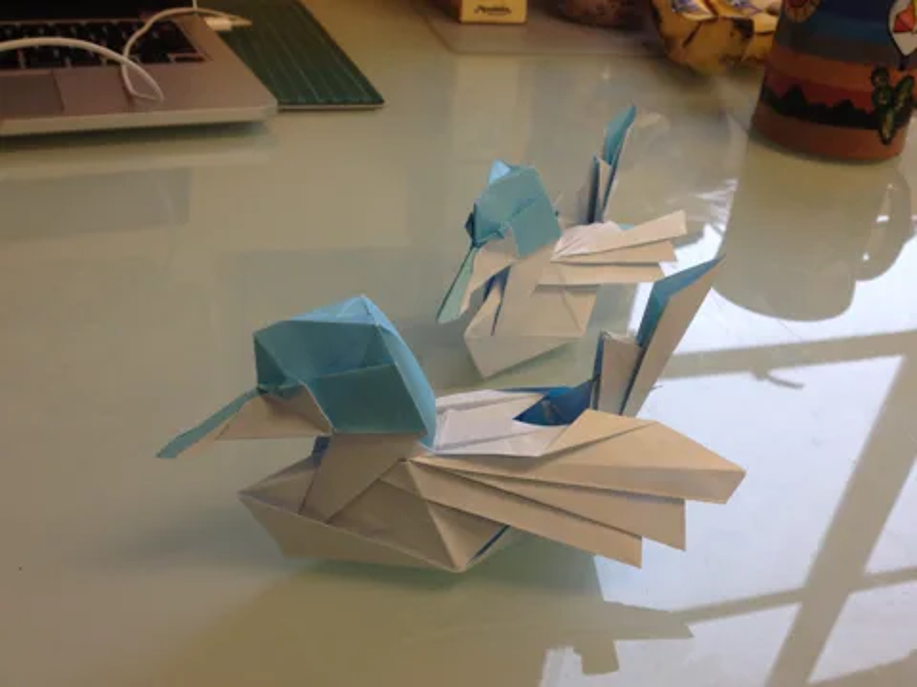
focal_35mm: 35
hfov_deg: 52.6
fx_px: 927
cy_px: 344
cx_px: 458
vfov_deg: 40.7
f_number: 2.4
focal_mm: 4.28
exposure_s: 1/40
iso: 50
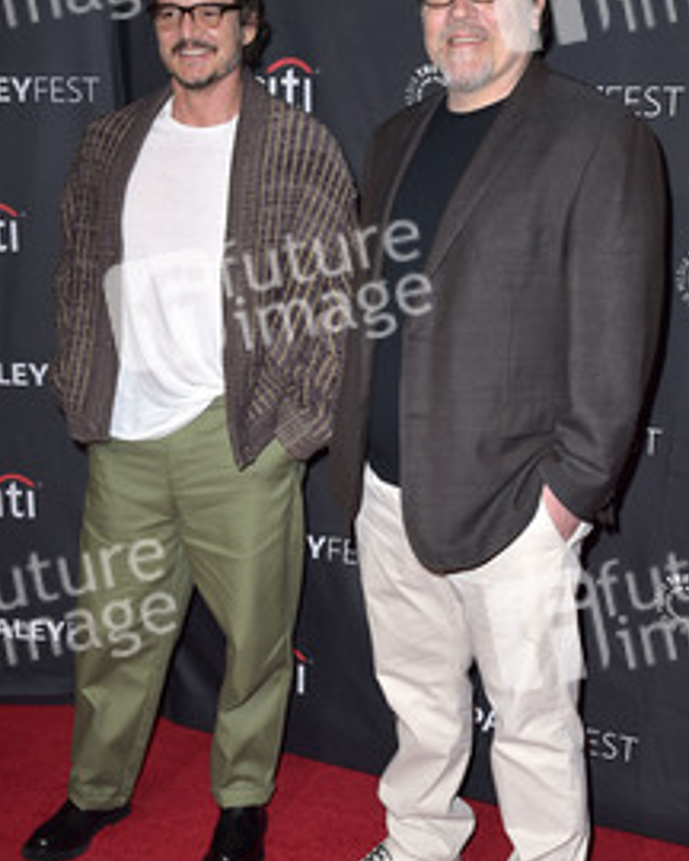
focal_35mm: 50
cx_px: 362
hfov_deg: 30.2
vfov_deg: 37.3
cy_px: 456
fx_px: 1274
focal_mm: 36
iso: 250
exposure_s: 1/250
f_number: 6.3
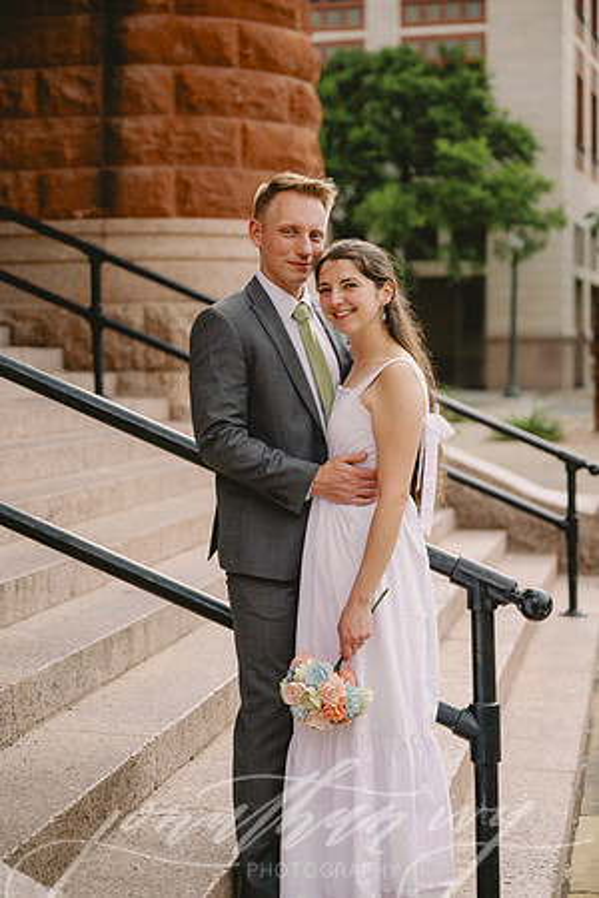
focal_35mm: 70
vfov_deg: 28.8
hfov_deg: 19.5
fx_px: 1747
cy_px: 449
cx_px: 300
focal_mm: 70
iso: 400
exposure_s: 1/2500
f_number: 2.8
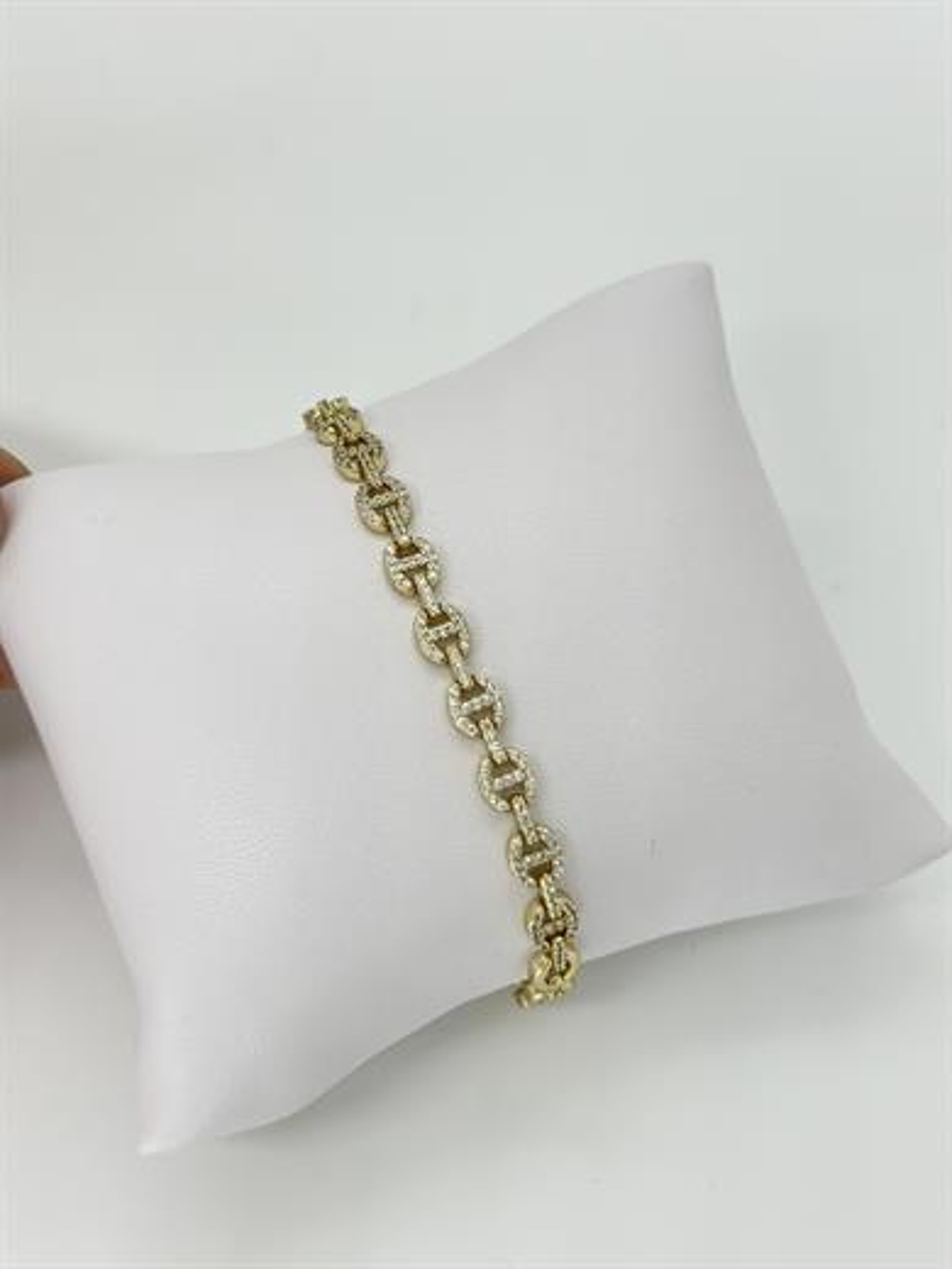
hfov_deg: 30.3
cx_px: 476
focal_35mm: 48
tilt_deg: -62.7
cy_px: 634
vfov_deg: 39.7
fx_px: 1760
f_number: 1.78
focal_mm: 6.86
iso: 80
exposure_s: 1/411
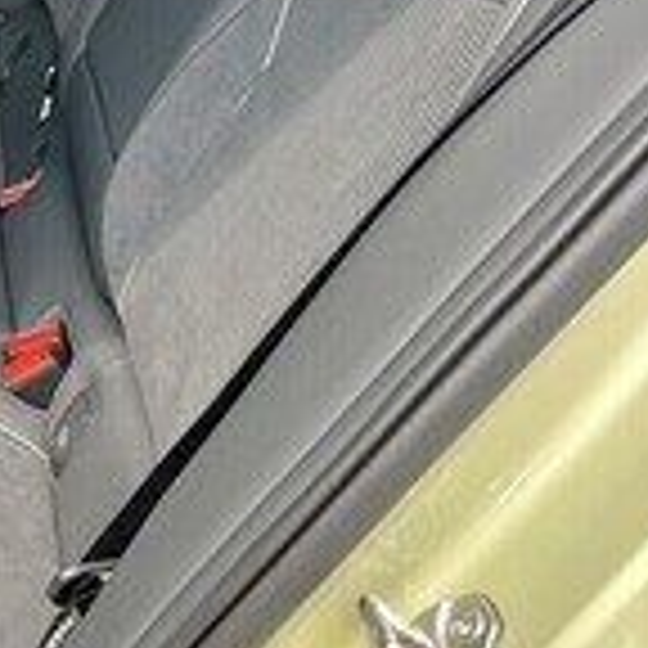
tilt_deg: -25.2
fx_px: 1864
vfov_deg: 19.4
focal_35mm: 88
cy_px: 70
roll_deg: +2.7
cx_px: -320
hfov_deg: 17.7
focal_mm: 5.7
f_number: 1.5
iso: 64
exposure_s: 1/171
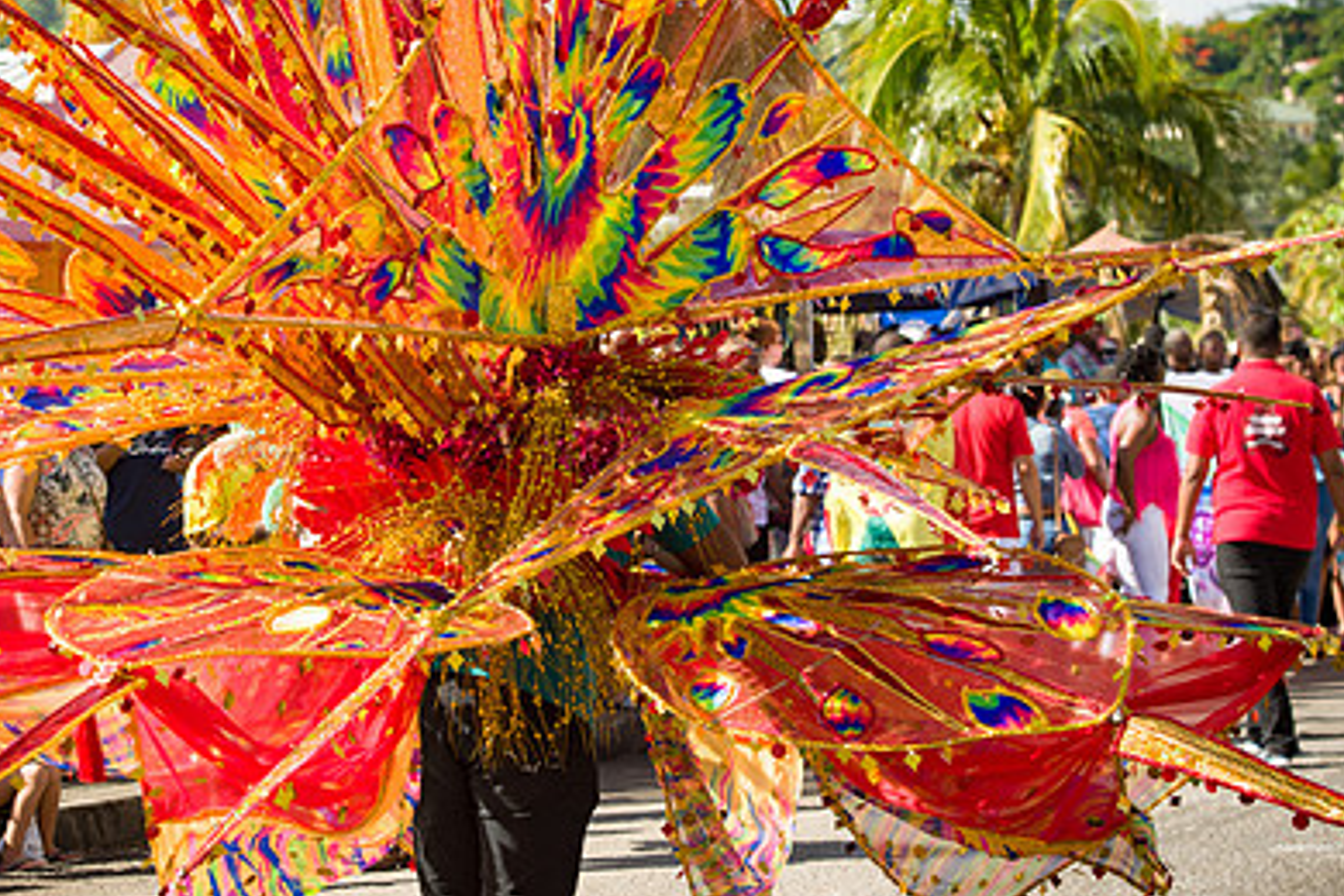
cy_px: 434
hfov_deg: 19.6
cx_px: 541
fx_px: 3882
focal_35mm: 104
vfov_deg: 13.2
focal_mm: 70
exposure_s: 1/200
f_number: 8
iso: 100
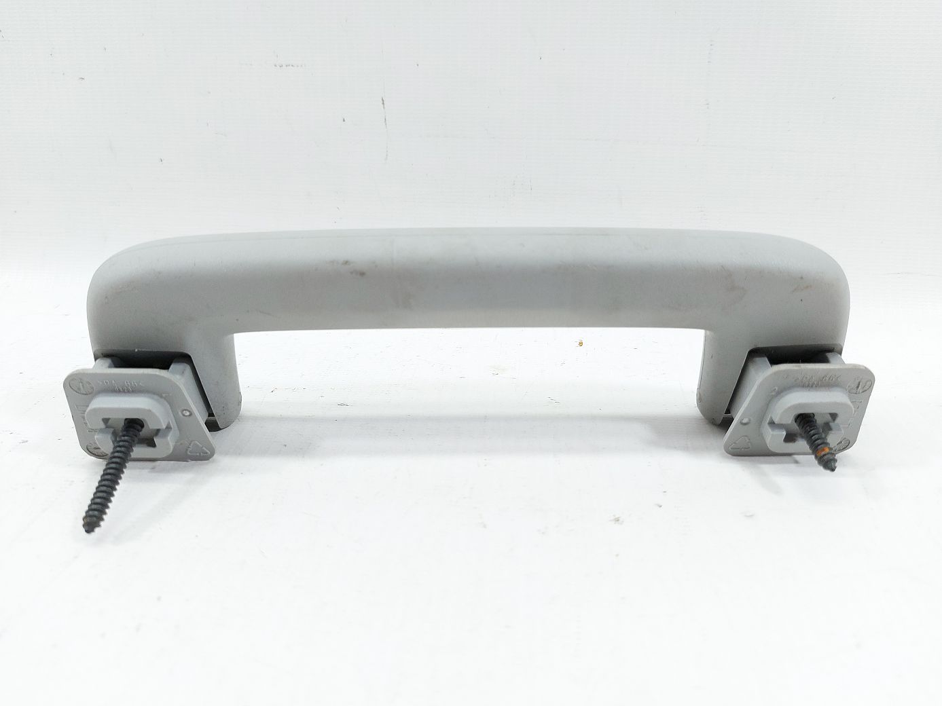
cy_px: 353
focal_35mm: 24
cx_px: 471
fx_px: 653
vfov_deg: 56.8
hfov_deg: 71.6
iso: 80
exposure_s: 1/50
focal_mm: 5.23
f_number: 1.8
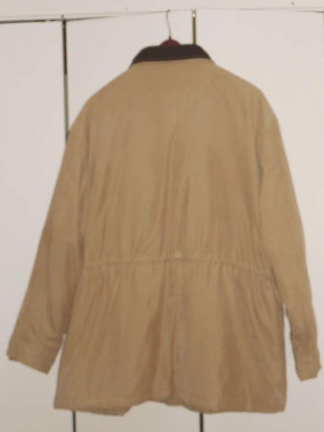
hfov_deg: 28.6
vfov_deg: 37.5
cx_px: 162
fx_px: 636
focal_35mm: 51
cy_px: 216
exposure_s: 1/60
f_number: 4.9
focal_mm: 9.1
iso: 360
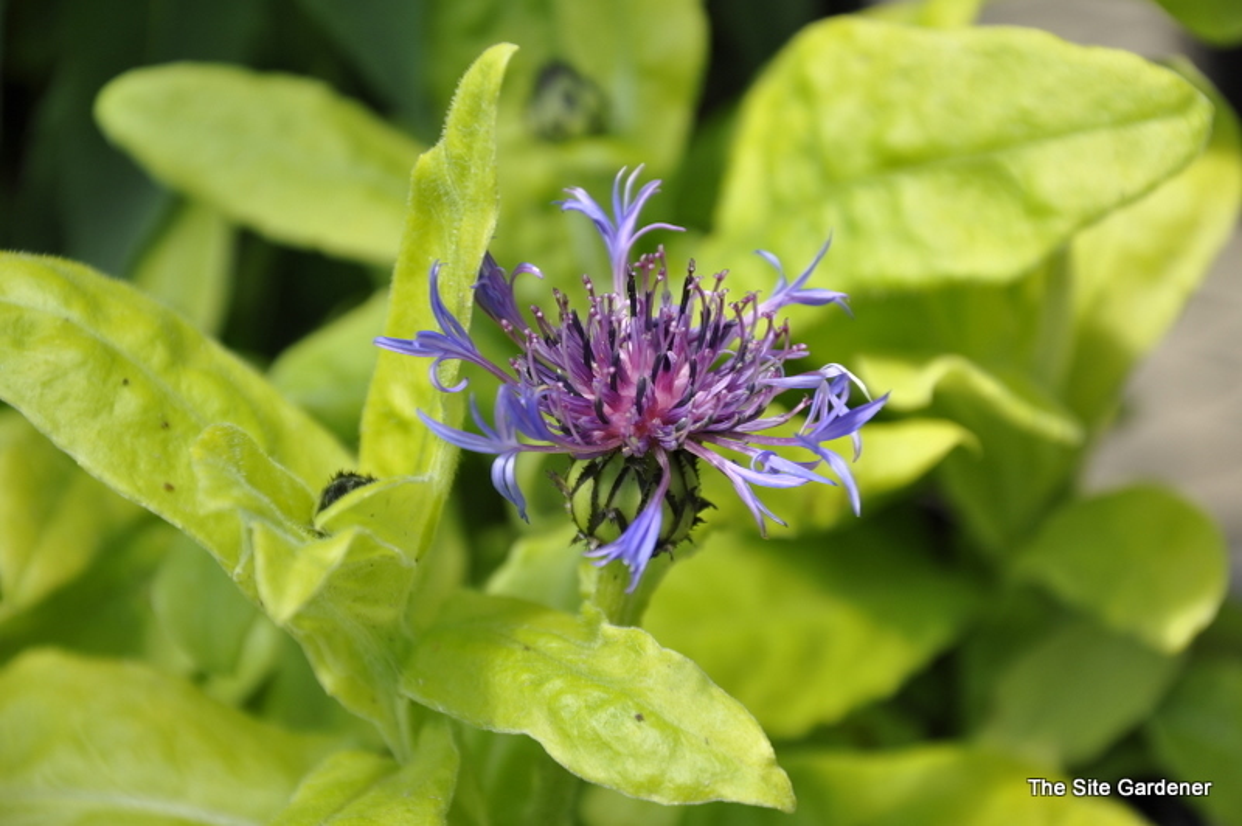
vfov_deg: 8.7
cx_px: 621
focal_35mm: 158
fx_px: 5429
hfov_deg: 13.1
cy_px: 413
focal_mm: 105
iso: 200
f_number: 7.1
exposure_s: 1/200
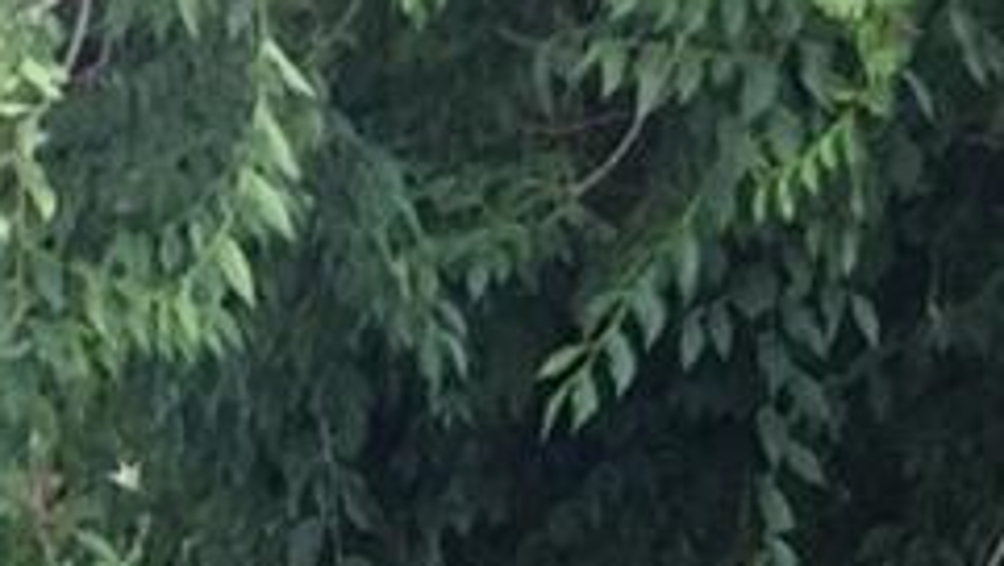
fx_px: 6980
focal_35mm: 262
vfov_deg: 4.2
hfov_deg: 8.0
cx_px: 1775
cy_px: 2693
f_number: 2.2
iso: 32
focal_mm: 4.15
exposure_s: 1/120
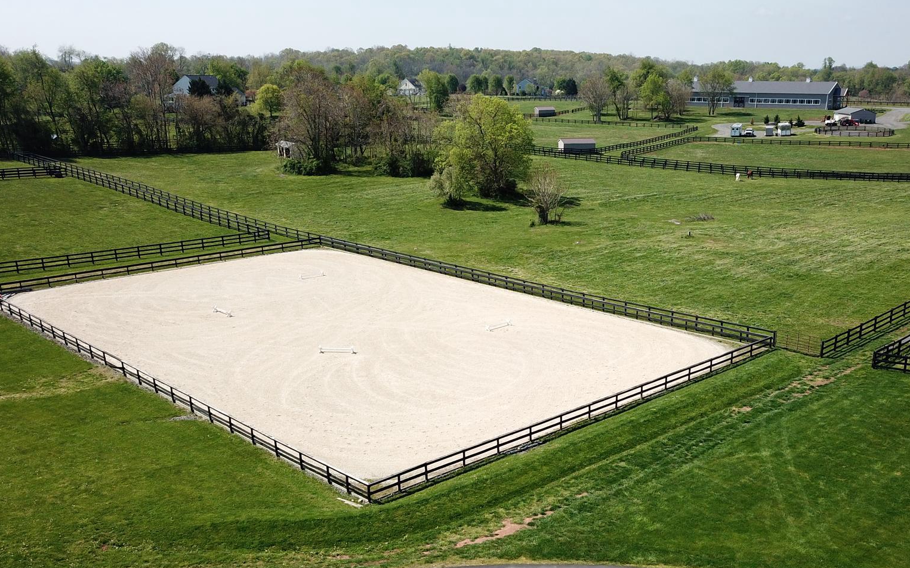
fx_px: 918
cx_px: 542
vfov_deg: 34.0
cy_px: 389
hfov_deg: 52.4
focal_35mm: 37
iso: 100
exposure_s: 1/1295
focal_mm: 4.73
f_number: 2.2
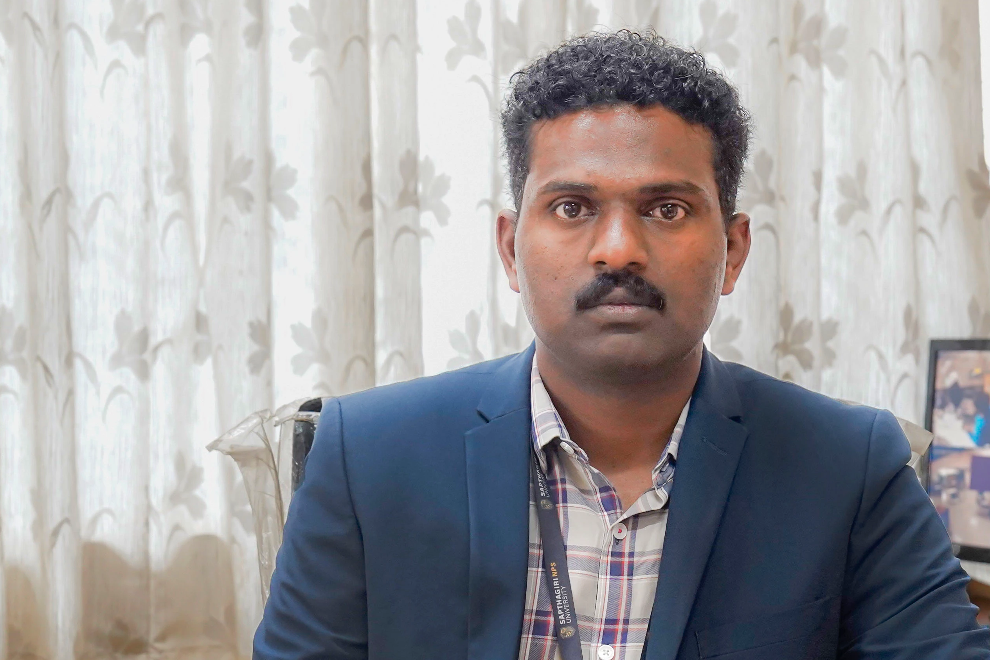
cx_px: 580
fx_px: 2310
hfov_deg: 24.2
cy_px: 513
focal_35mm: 84
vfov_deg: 16.2
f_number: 3.5
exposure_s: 1/60
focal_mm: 36
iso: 2500
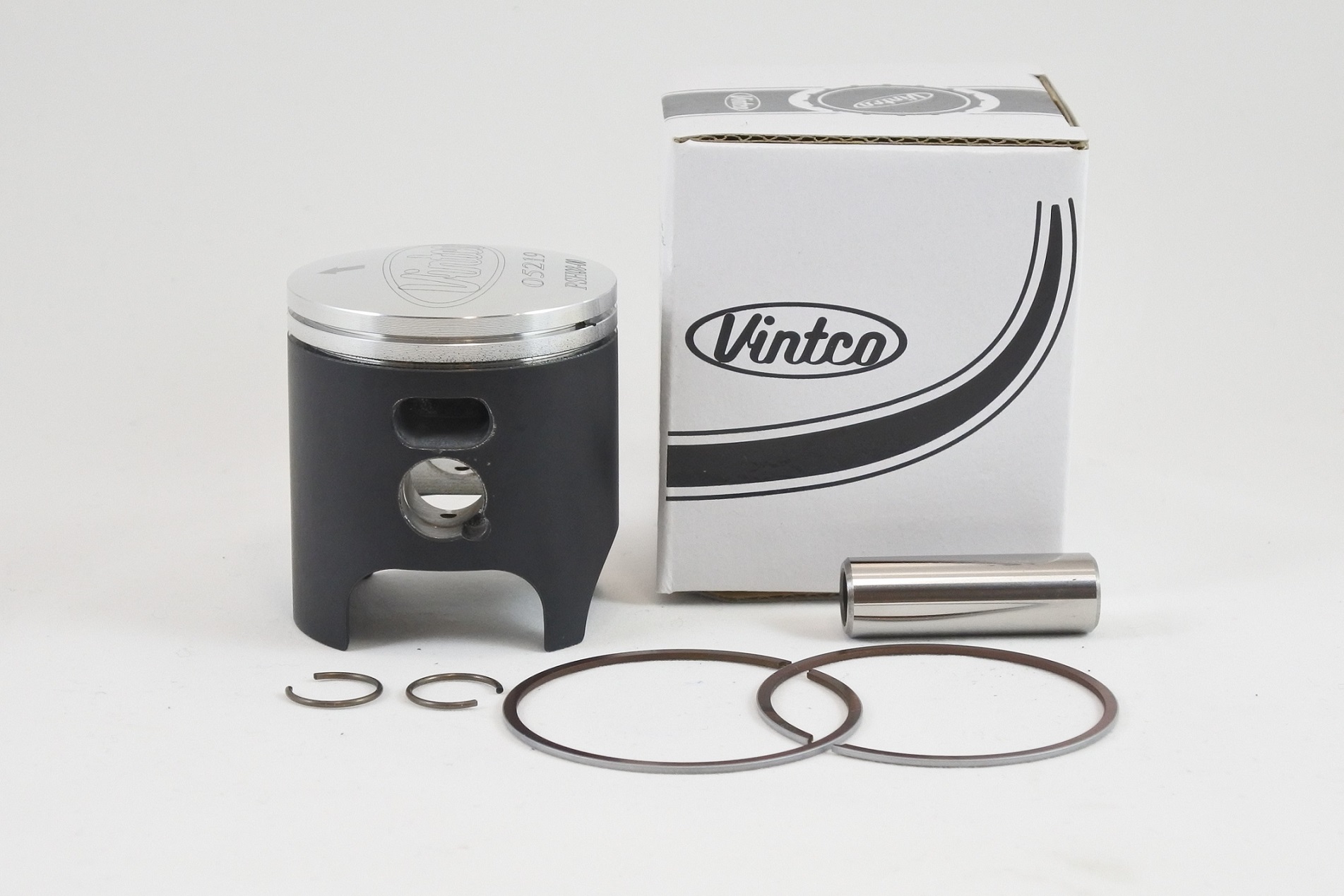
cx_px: 672
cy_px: 448
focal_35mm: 61
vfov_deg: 22.3
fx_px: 2277
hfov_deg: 32.9
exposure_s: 1/125
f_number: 5
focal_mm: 22.7
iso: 560
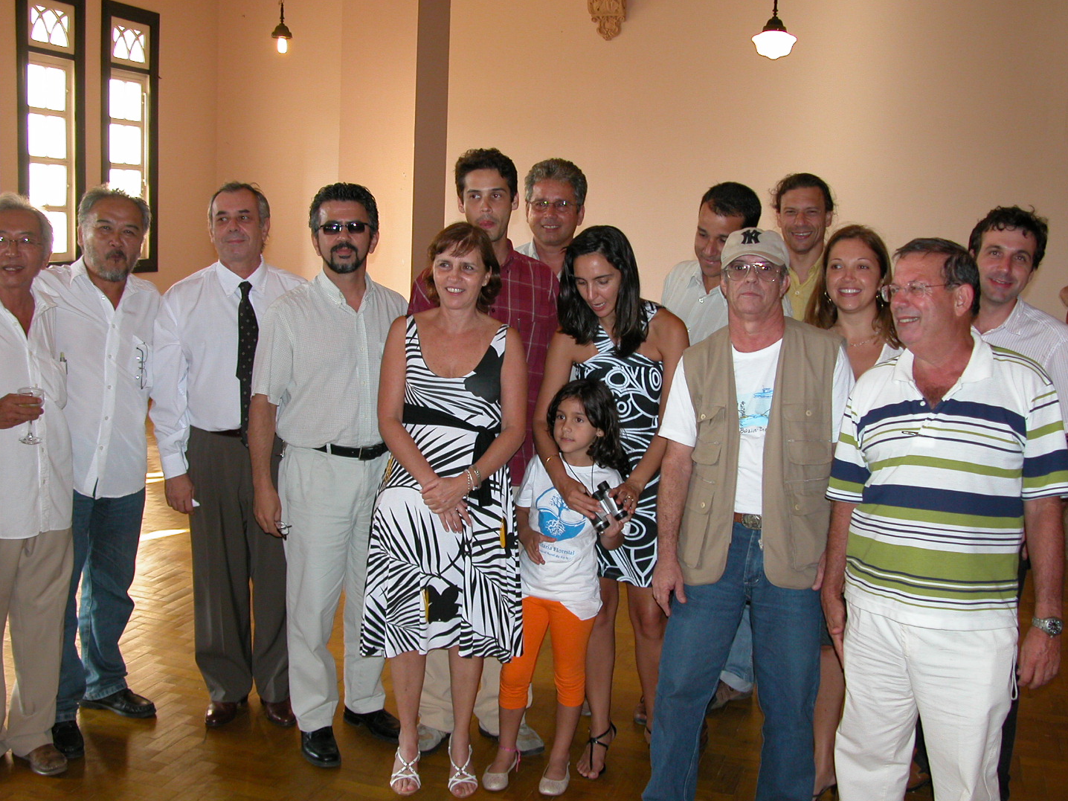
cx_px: 530
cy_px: 437
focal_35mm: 39
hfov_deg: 47.9
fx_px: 1203
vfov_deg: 36.8
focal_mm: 8.9
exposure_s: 1/60
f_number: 2.8
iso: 200
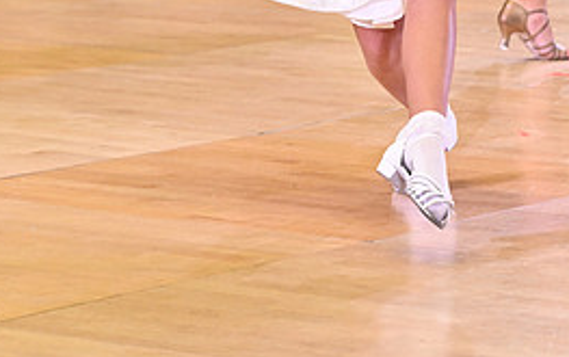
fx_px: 3834
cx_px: 336
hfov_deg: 8.5
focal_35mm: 247
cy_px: -136
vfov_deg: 5.3
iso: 4000
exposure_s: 1/400
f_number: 5.6
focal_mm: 110
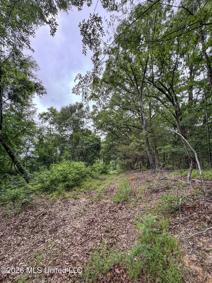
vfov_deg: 102.1
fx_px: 114
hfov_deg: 85.7
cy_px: 142
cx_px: 106
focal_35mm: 14
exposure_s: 1/99
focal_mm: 2.22
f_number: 2.2
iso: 40
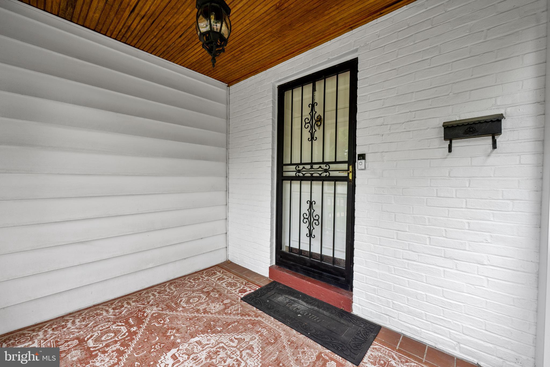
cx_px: 275
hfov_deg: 104.3
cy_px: 184
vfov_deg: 81.2
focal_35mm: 14
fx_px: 214
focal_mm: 14
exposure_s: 1/200
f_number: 8
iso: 320
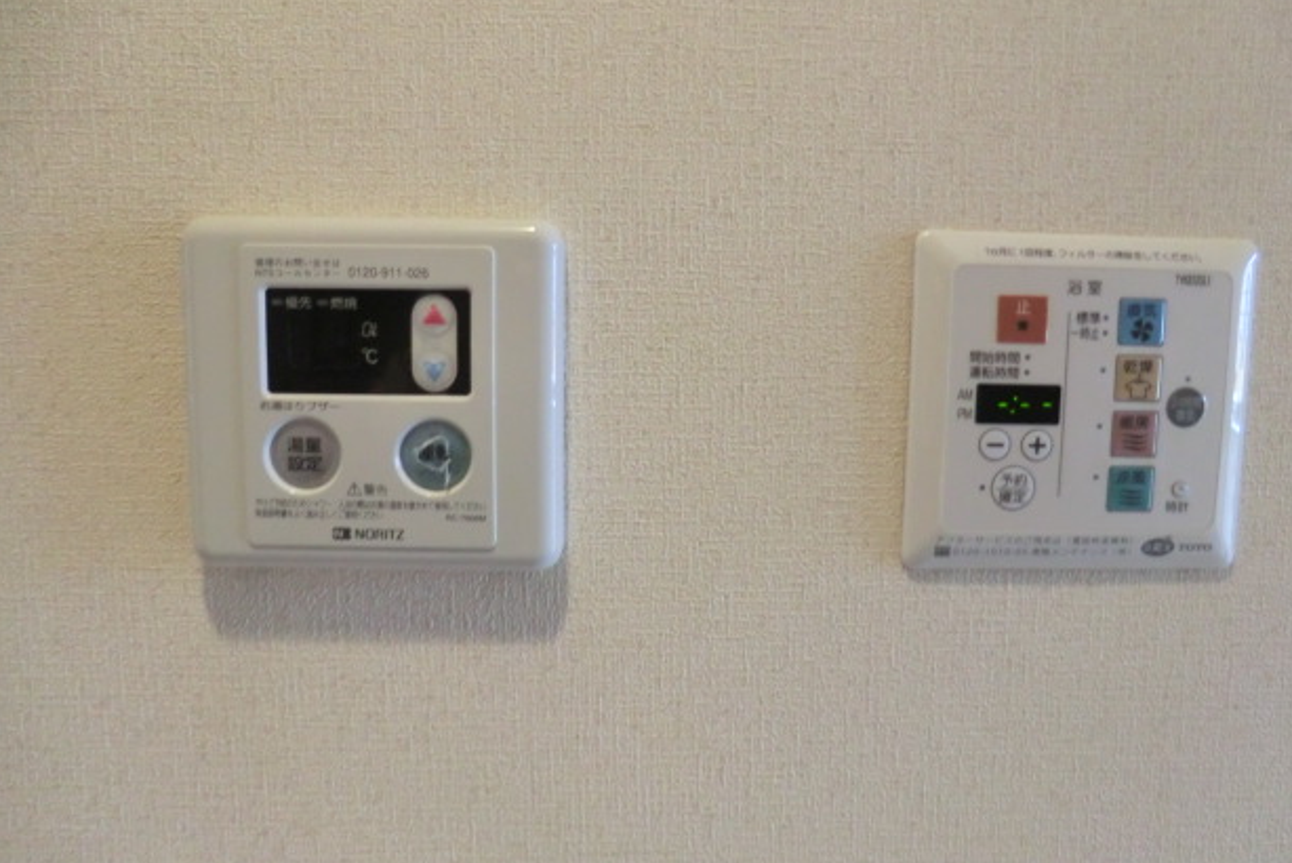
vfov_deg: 49.6
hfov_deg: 69.3
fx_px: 934
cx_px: 667
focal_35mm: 26
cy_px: 398
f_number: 3.2
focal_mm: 4.3
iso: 400
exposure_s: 1/60
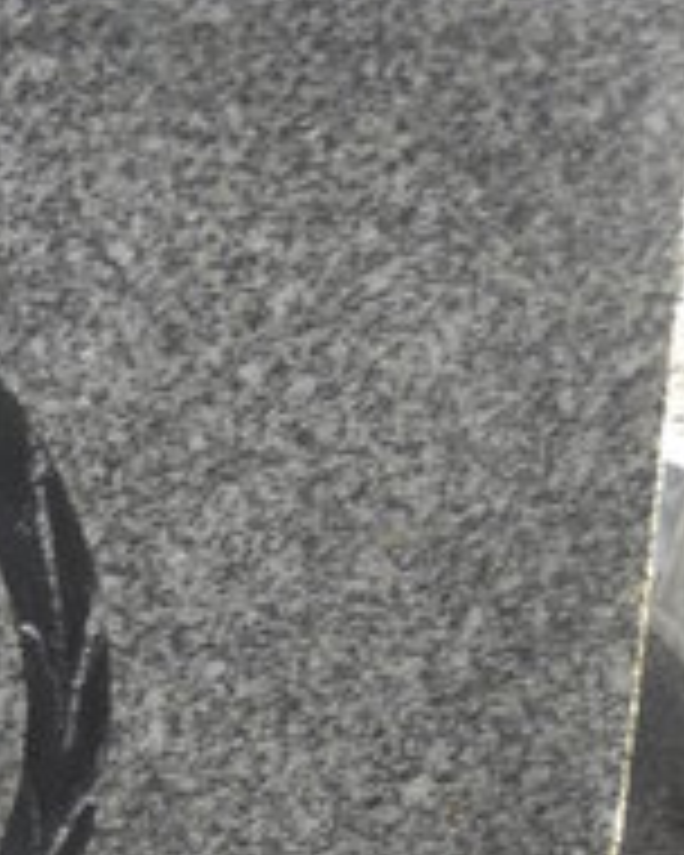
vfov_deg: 15.8
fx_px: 2708
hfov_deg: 13.1
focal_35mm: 107
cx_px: -508
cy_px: 1449
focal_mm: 4.6
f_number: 5
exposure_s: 1/60
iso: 64
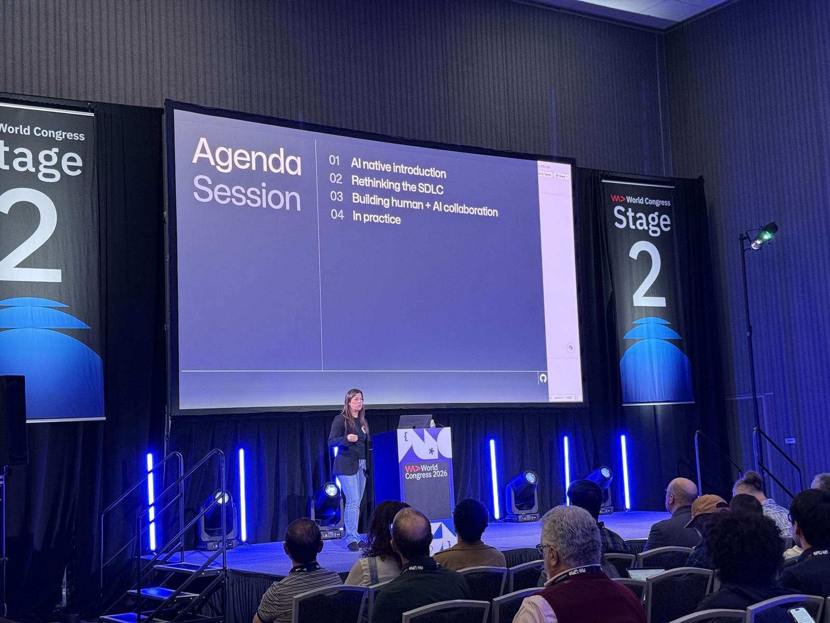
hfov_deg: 39.7
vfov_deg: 30.3
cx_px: 415
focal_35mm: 48
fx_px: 1151
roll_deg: +3.7
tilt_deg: +7.8
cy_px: 312
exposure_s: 1/40
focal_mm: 6.76
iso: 250
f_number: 1.78
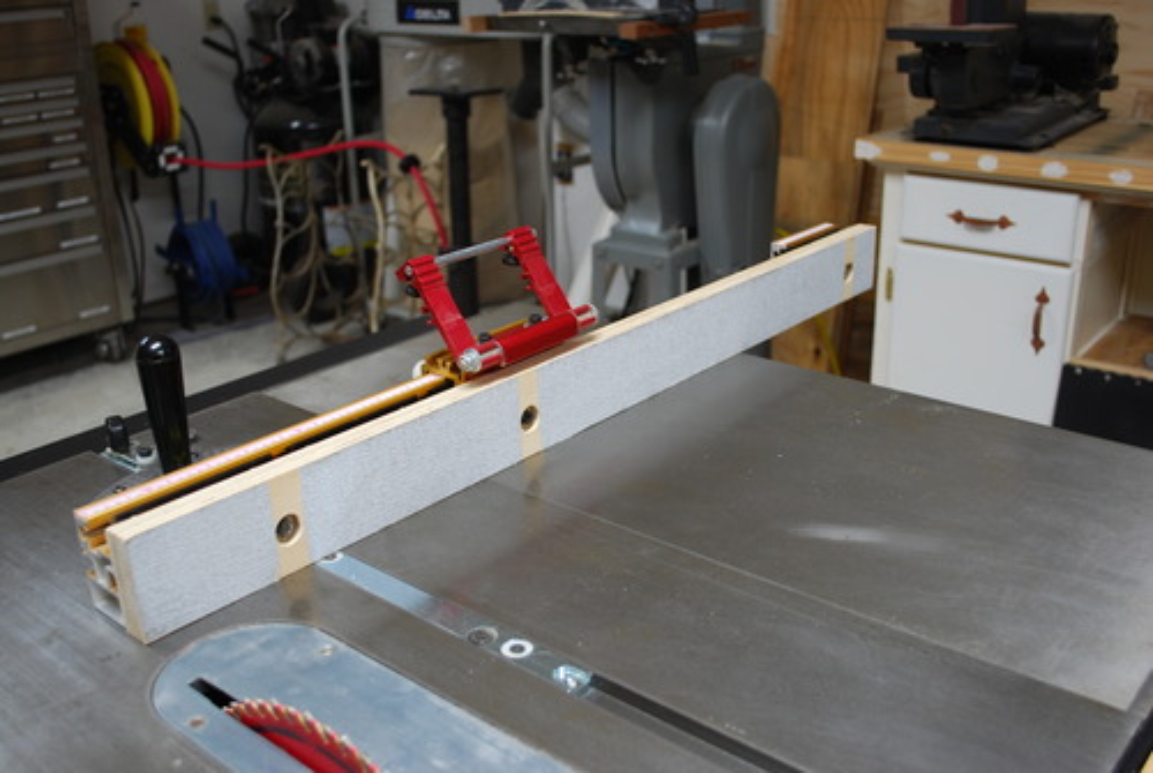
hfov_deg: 53.1
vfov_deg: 37.0
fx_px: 1155
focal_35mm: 36
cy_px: 386
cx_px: 576
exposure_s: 1/60
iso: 200
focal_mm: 24
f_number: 4.2
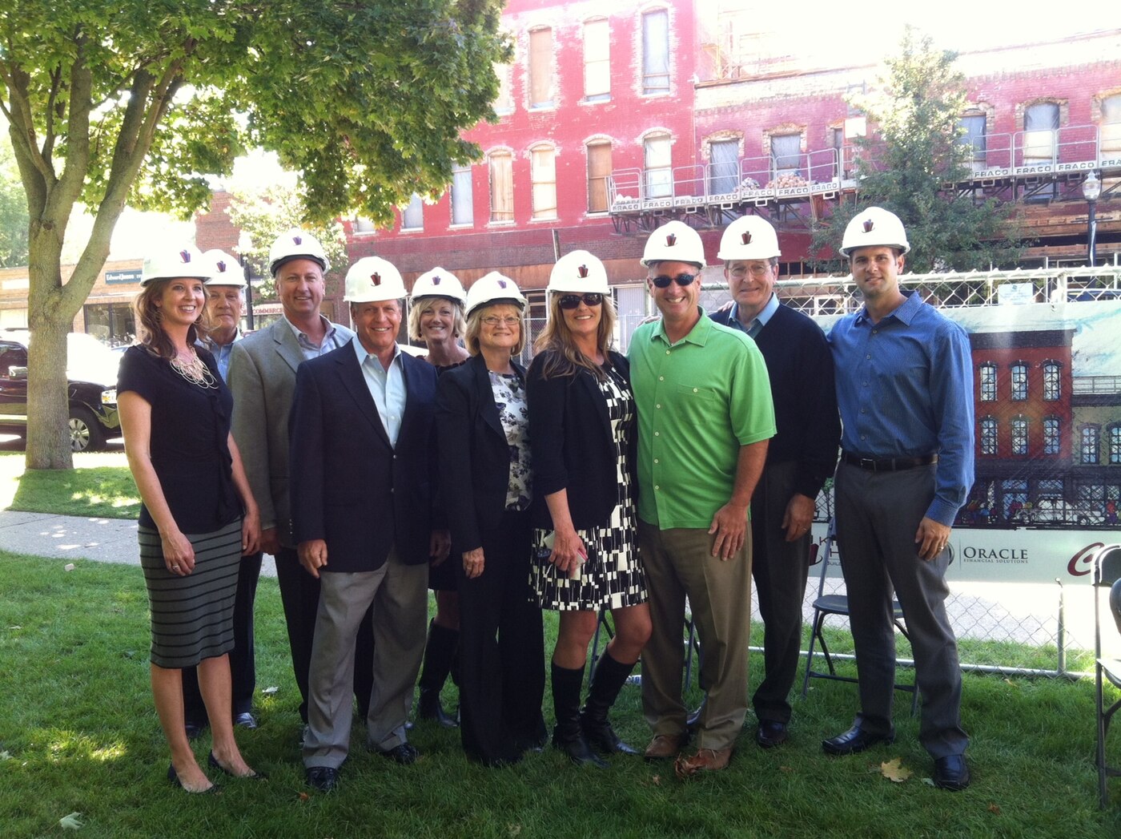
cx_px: 560
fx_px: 1132
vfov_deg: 40.6
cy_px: 420
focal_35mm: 35
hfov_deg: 52.7
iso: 80
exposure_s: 1/60
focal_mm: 3.85
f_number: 2.8
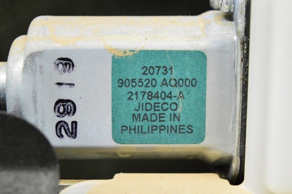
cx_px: 146
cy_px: 97
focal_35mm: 82
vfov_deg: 16.5
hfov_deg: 24.6
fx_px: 668
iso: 6400
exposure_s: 1/80
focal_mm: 55
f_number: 5.6
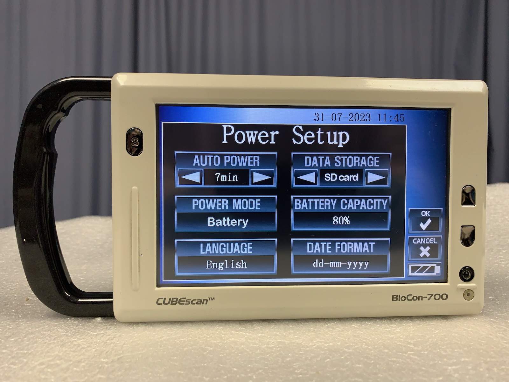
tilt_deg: -1.7
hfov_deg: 67.3
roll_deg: -0.4
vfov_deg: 53.1
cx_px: 254
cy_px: 191
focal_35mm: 26
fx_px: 382
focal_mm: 4.25
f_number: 1.8
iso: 100
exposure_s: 1/105
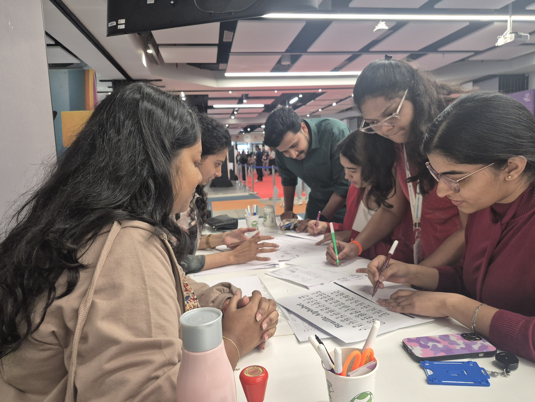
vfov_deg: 58.9
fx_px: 355
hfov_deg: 73.9
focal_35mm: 23
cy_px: 201
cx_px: 268
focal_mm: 5.4
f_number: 1.8
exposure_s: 1/100
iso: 400
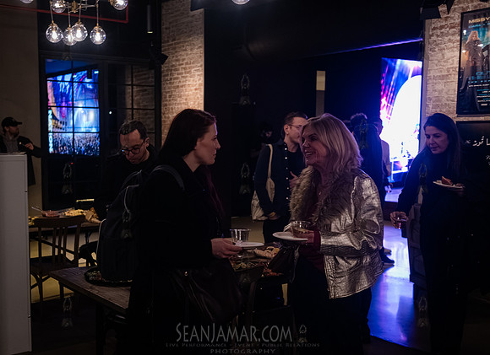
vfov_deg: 33.2
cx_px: 187
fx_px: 596
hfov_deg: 44.4
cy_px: 197
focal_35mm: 43
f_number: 3.2
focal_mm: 35
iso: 8000
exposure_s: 1/250
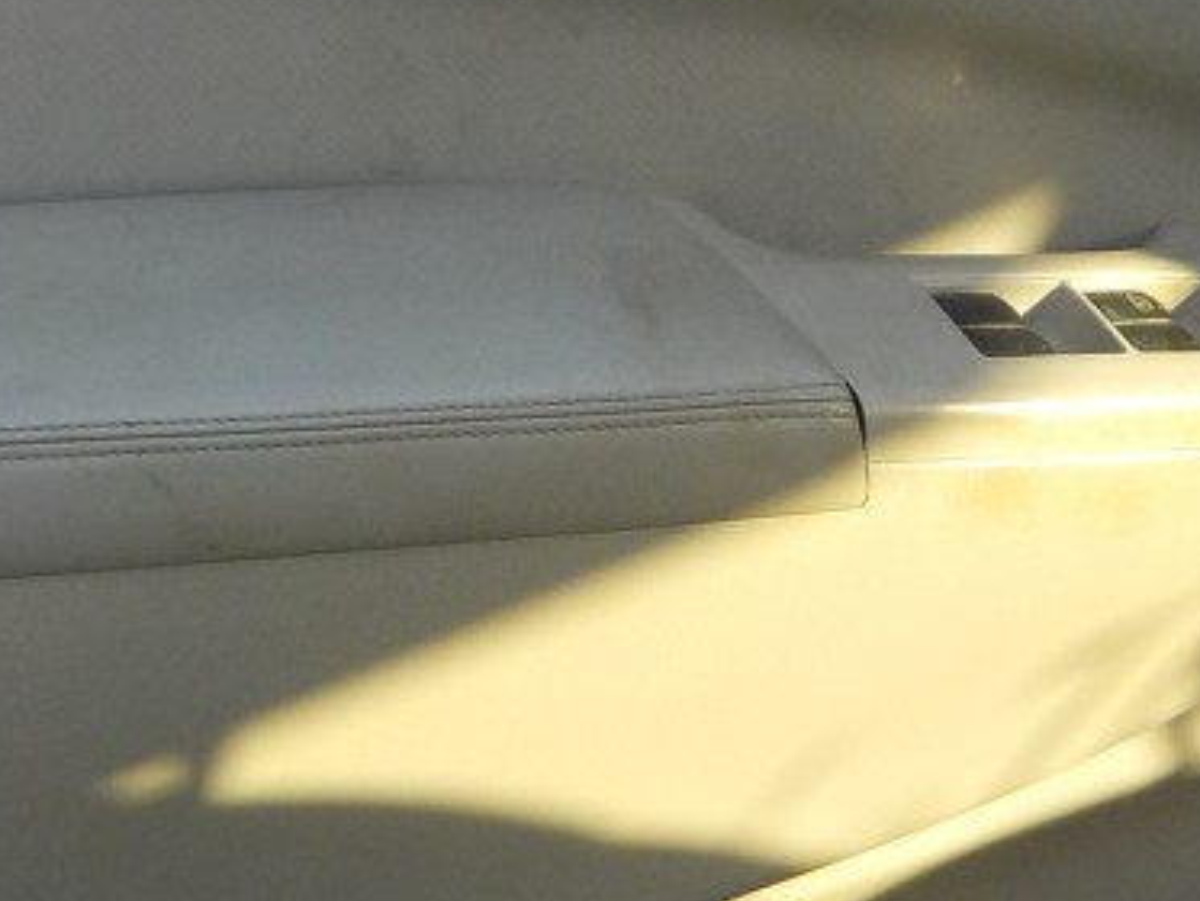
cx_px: 656
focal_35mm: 103
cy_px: 415
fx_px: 3572
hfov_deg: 19.1
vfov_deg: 14.4
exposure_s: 1/200
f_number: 3.3
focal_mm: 4.1
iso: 125
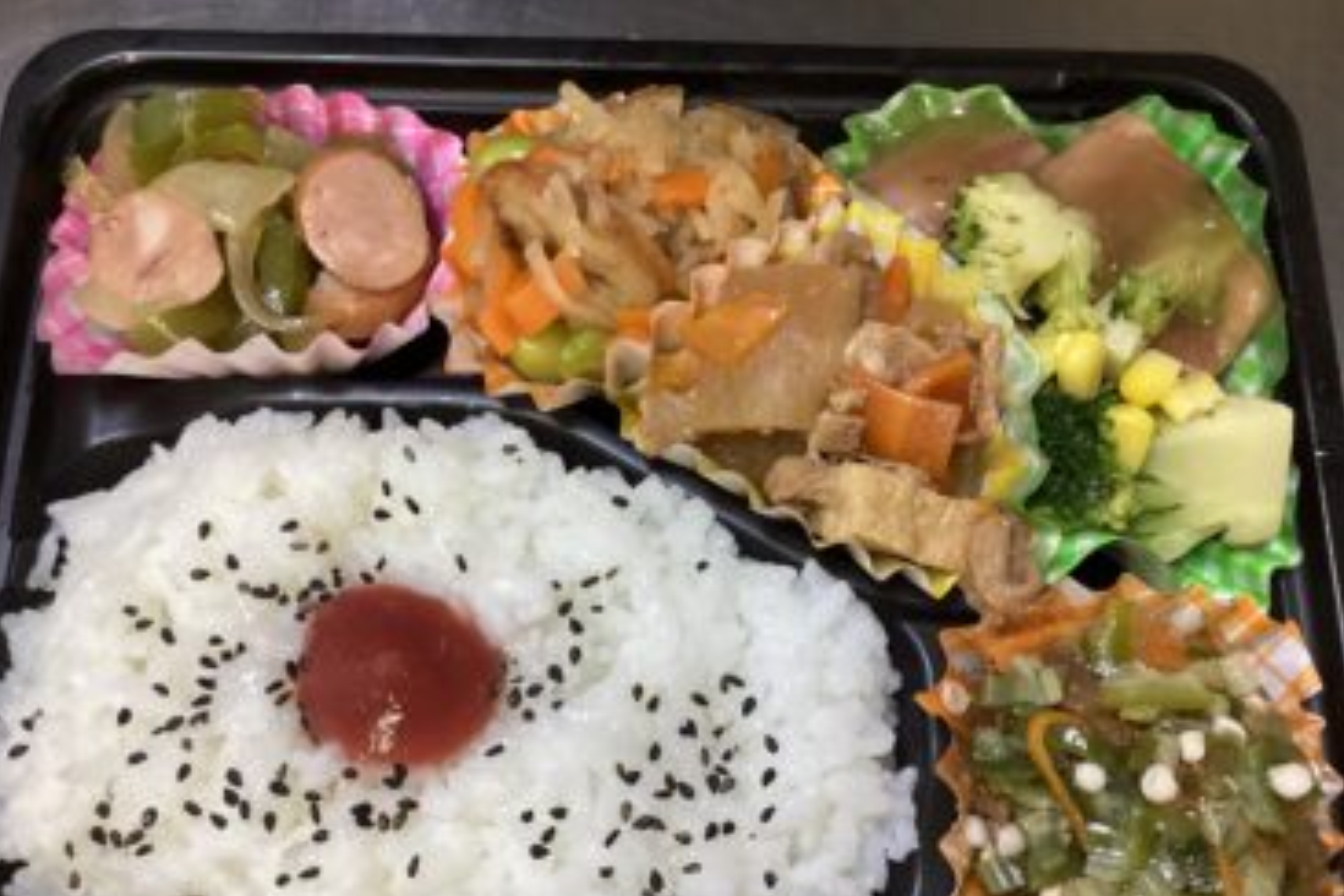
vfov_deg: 39.9
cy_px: 512
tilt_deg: -72.8
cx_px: 659
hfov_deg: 57.2
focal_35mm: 33
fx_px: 1232
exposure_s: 1/60
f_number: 2.4
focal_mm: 3.3
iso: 160
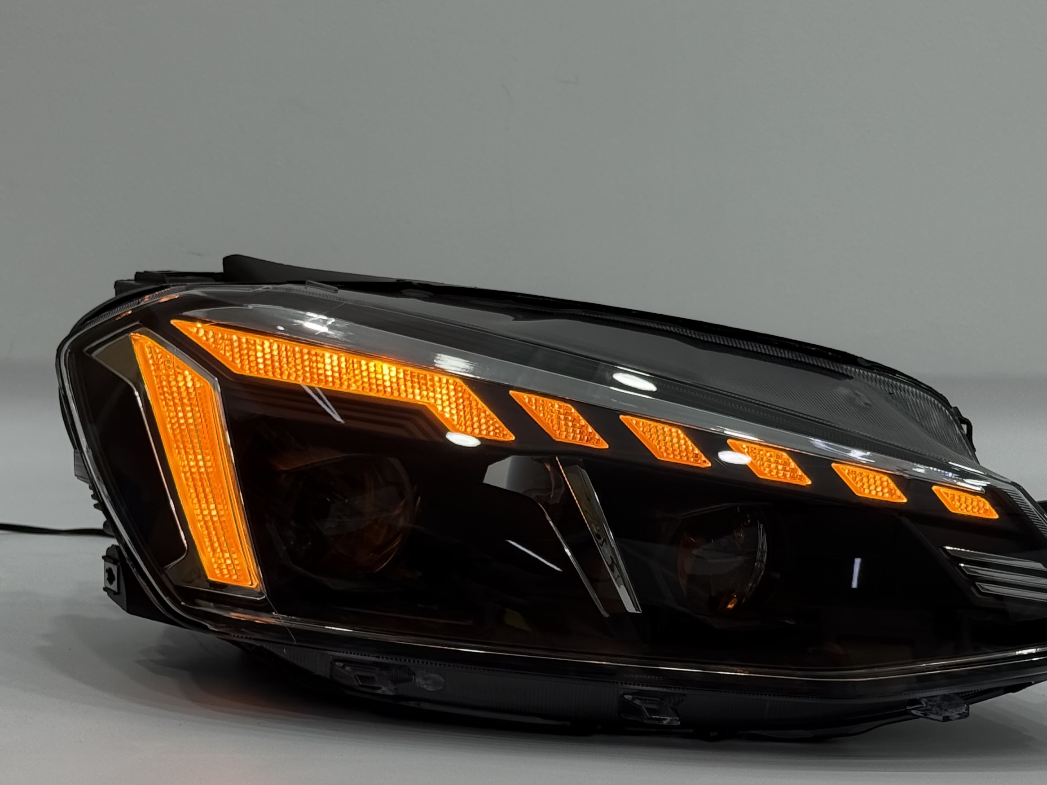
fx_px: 2510
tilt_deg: -10.6
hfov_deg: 23.5
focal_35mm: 83
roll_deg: -0.4
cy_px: 480
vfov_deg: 17.8
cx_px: 595
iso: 100
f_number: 1.78
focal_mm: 6.76
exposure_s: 1/354
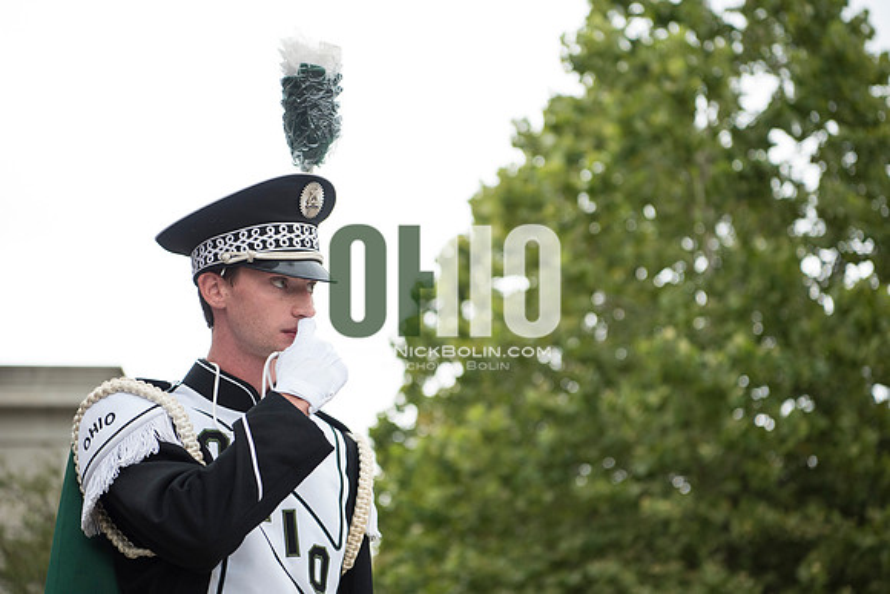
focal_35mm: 70
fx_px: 1731
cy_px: 297
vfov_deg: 19.5
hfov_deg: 28.8
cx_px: 445
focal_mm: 70
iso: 1600
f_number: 3.5
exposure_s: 1/320
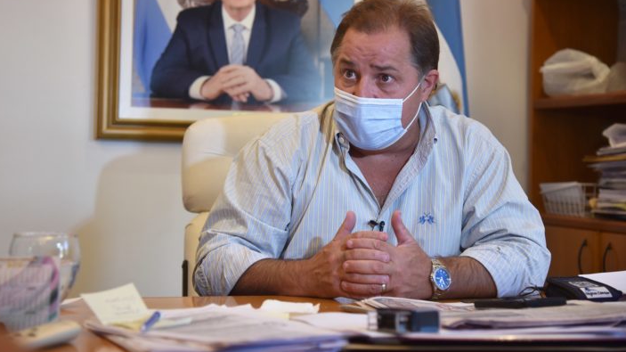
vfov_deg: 17.0
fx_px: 1178
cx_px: 289
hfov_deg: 29.7
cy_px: 133
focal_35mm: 71
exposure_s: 1/100
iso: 800
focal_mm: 62
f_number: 4
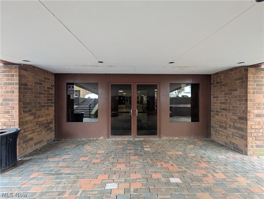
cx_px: 132
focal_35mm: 14
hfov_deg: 102.0
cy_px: 100
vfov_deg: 85.7
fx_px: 107
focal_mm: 1.83
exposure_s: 1/40
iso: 130
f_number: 2.2
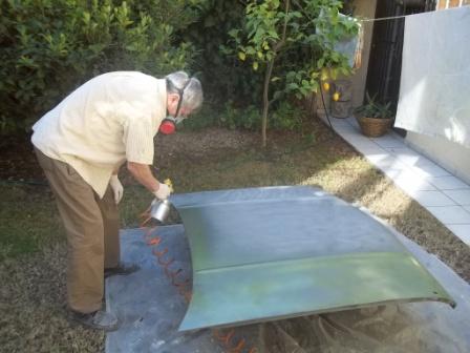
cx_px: 235
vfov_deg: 44.2
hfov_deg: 56.8
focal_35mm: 32
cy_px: 176
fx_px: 434
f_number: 2.9
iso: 64
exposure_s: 1/80
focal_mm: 5.7
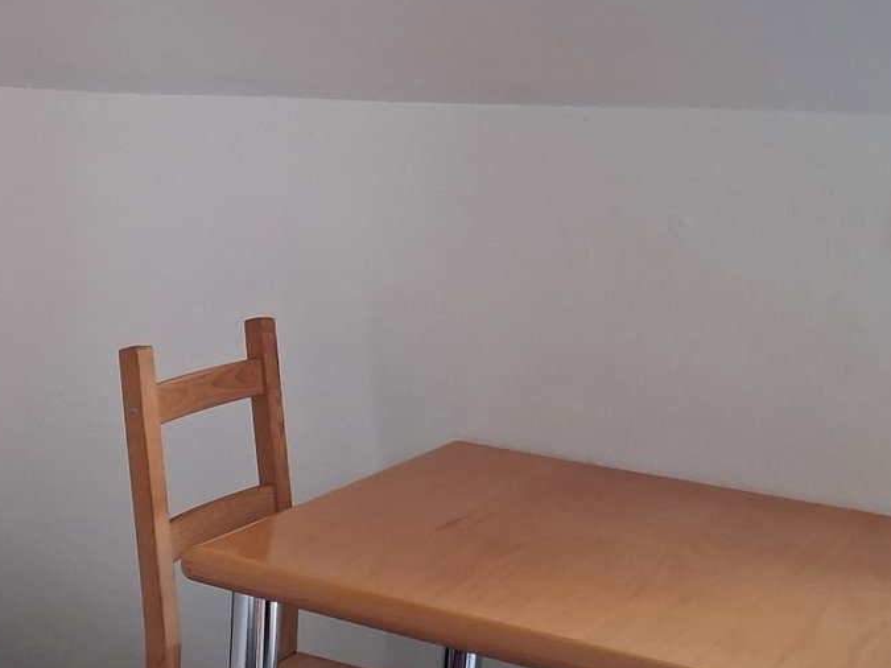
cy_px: 248
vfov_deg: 22.9
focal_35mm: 64
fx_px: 1647
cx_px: 45
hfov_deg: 28.8
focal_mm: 4
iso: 500
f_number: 1.8
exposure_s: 1/33
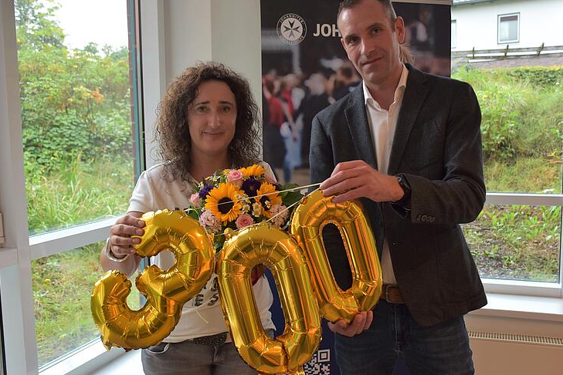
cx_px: 284
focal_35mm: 38
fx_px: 594
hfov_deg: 50.7
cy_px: 191
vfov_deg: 35.1
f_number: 4
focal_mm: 22
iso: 450
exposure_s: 1/60
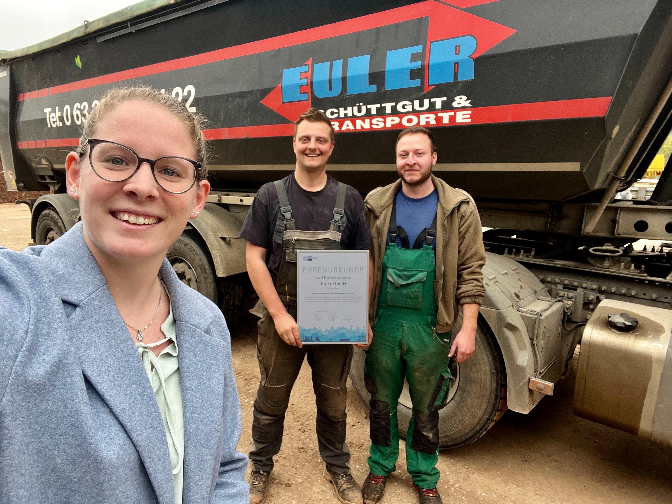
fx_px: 446
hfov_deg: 73.9
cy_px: 252
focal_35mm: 23
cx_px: 336
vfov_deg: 58.9
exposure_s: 1/120
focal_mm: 2.71
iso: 40
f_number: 2.2
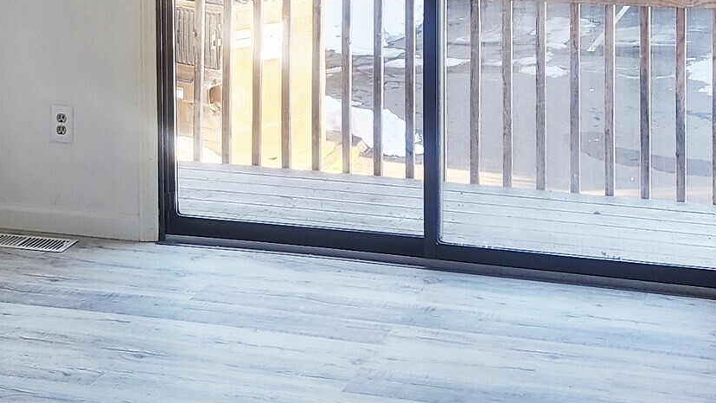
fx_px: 1766
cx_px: 181
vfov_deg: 12.8
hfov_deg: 22.7
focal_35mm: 93
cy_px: -17
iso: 40
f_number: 1.8
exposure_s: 1/120
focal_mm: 6.4
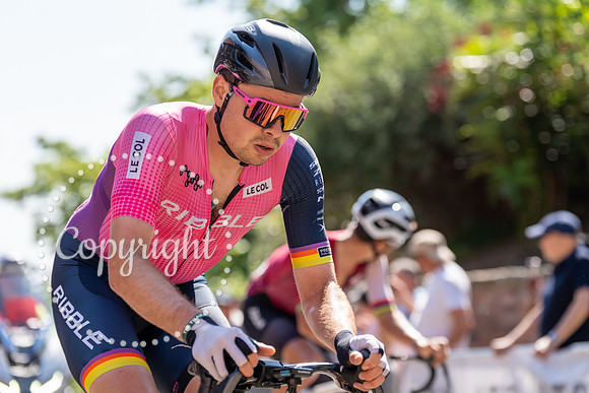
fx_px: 1996
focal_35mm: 122
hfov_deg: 16.8
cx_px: 294
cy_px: 196
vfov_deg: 11.2
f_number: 3.5
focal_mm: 122
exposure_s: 1/1000
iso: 125
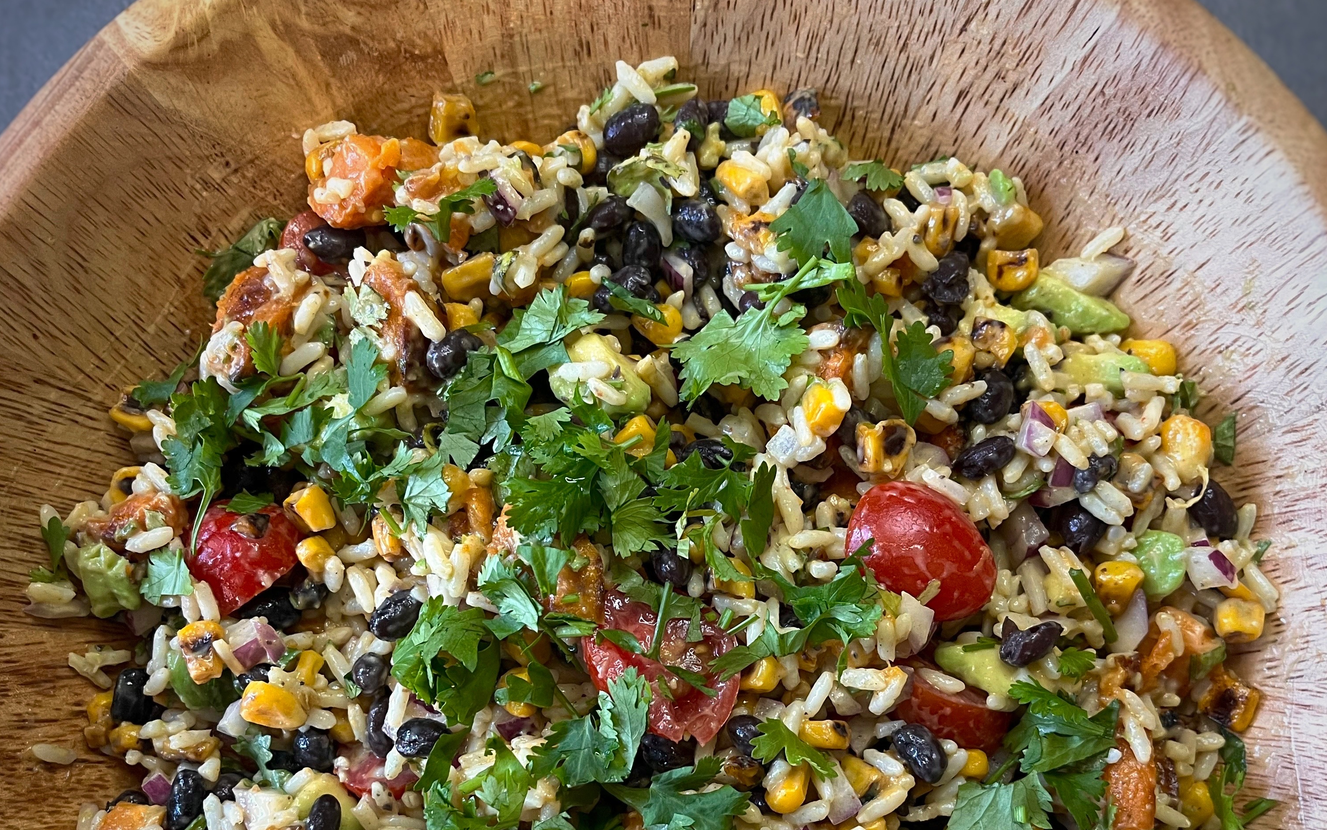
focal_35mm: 37
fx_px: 1338
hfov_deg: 52.7
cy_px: 650
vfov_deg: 33.6
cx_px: 664
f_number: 1.6
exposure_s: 1/60
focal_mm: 5.1
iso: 160
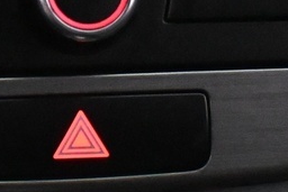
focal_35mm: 237
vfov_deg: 5.6
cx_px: 91
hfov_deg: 8.7
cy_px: -277
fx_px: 1898
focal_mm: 25
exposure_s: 1/60
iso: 7200
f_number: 4.2
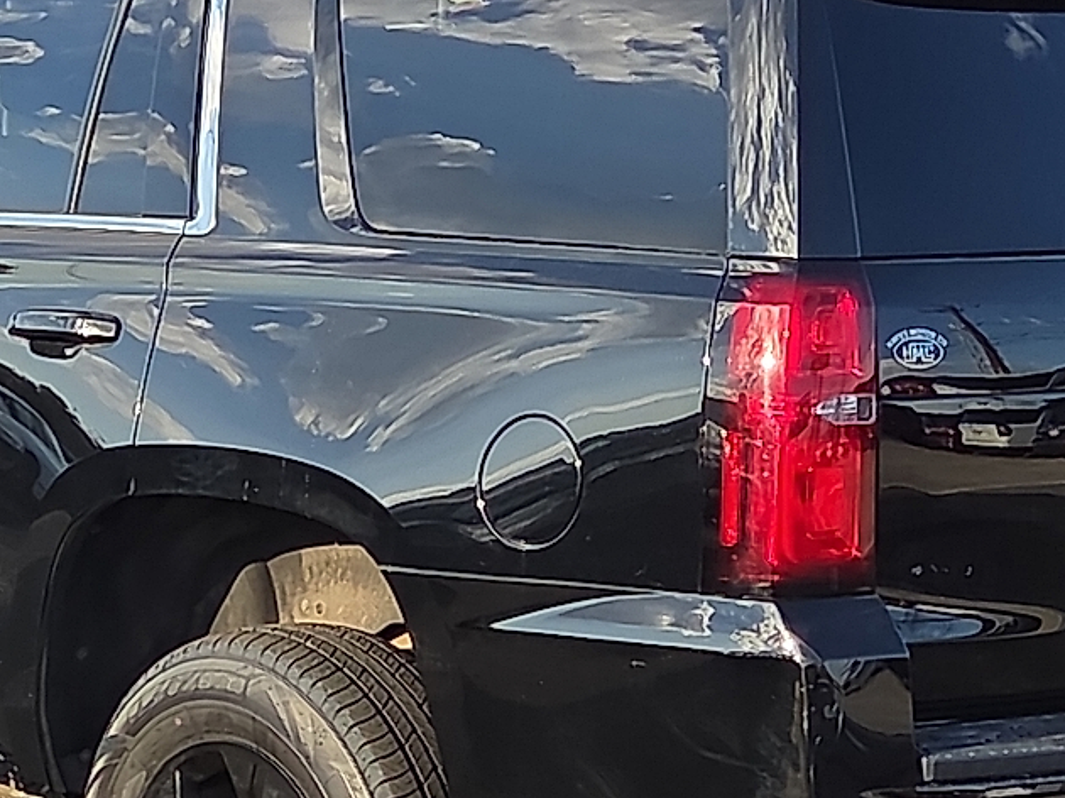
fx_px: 3906
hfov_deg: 15.5
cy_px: 335
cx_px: 399
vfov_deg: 11.7
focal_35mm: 127
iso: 25
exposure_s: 1/625
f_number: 1.8
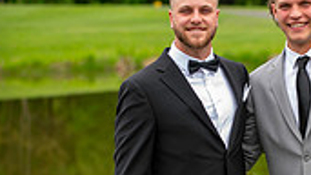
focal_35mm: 221
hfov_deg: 9.7
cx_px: 246
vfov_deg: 5.5
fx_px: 1822
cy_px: 122
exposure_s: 1/250
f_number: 2.8
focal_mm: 80
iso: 64
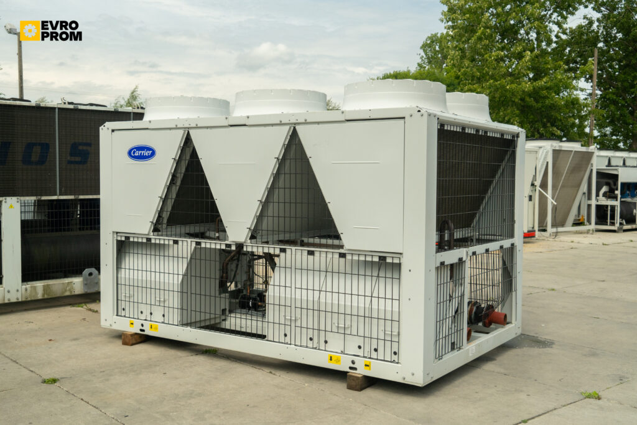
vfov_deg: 35.1
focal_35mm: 38
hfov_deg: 50.7
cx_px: 318
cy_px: 212
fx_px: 672
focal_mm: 38
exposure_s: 1/640
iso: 640
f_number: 6.3
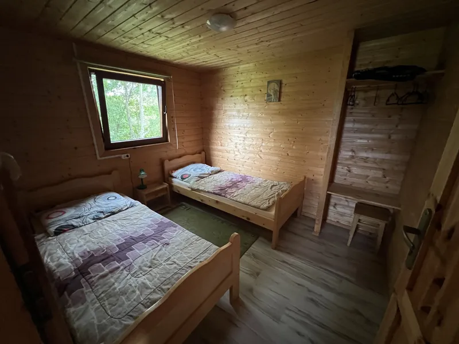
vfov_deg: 89.9
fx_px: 172
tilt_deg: -18.3
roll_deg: -0.4
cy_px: 172
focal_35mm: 13
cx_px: 230
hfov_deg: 106.2
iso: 800
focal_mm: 1.57
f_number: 1.8
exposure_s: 1/60
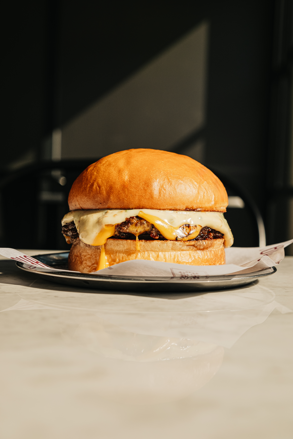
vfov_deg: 37.5
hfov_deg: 25.5
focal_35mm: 53
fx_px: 647
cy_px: 220
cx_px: 146
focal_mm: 35.3
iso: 320
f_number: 6.4
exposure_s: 1/100
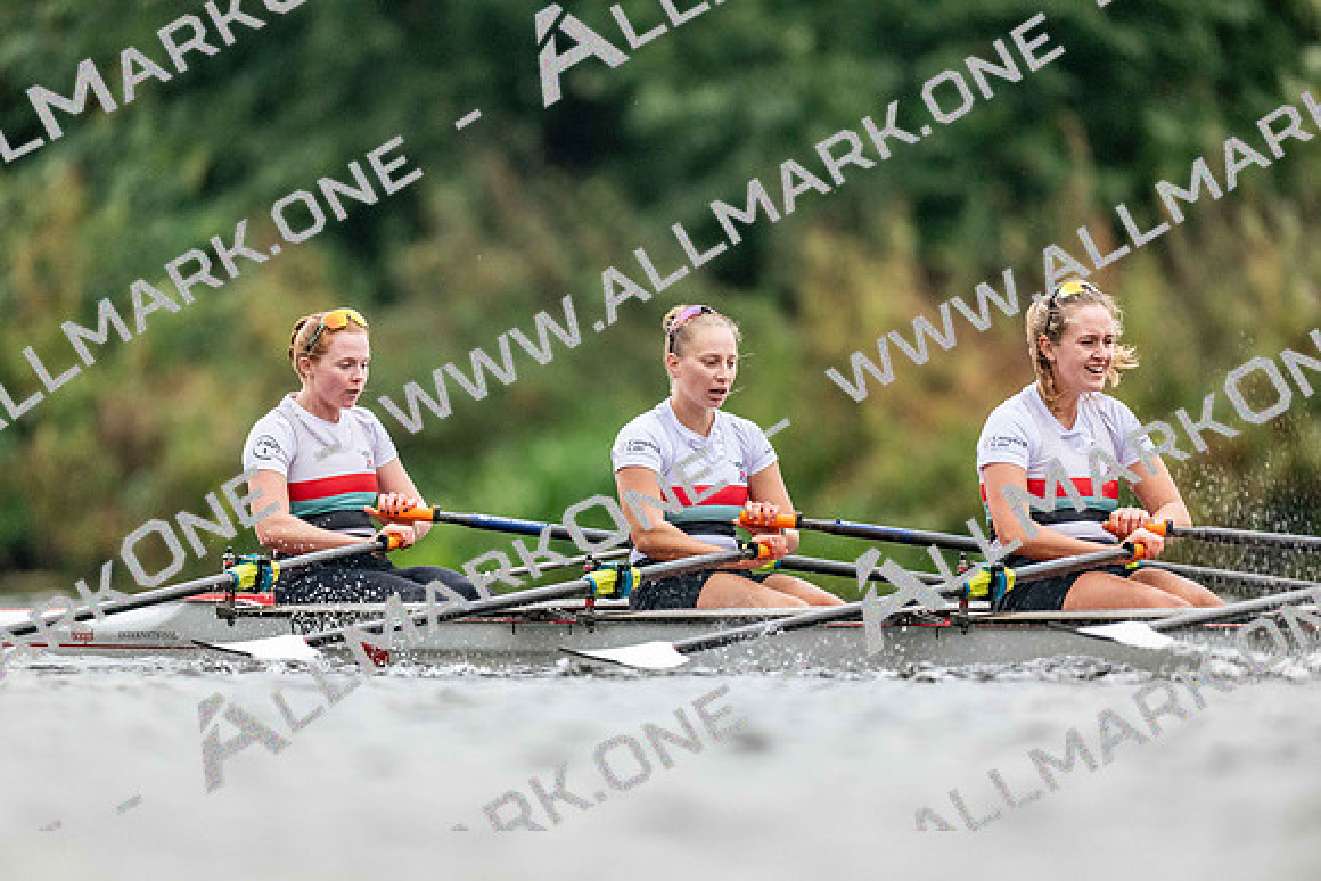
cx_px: 660
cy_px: 440
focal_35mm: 600
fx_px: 22021
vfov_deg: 2.3
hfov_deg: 3.4
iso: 4000
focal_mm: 600
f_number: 4
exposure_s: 1/2500
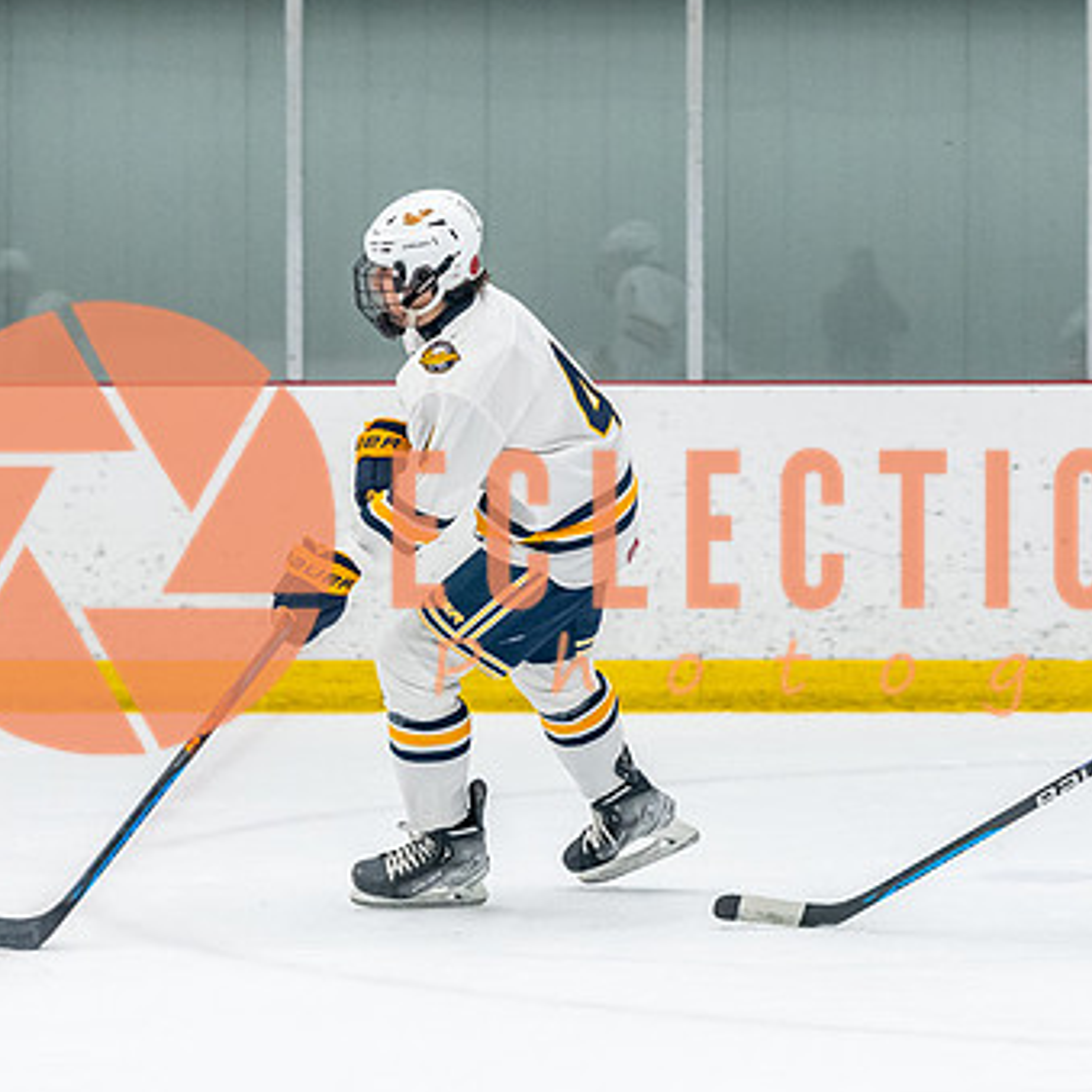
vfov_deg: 7.5
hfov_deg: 7.5
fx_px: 8280
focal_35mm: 232
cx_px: 523
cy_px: 492
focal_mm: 105
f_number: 2.8
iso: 3200
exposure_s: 1/800
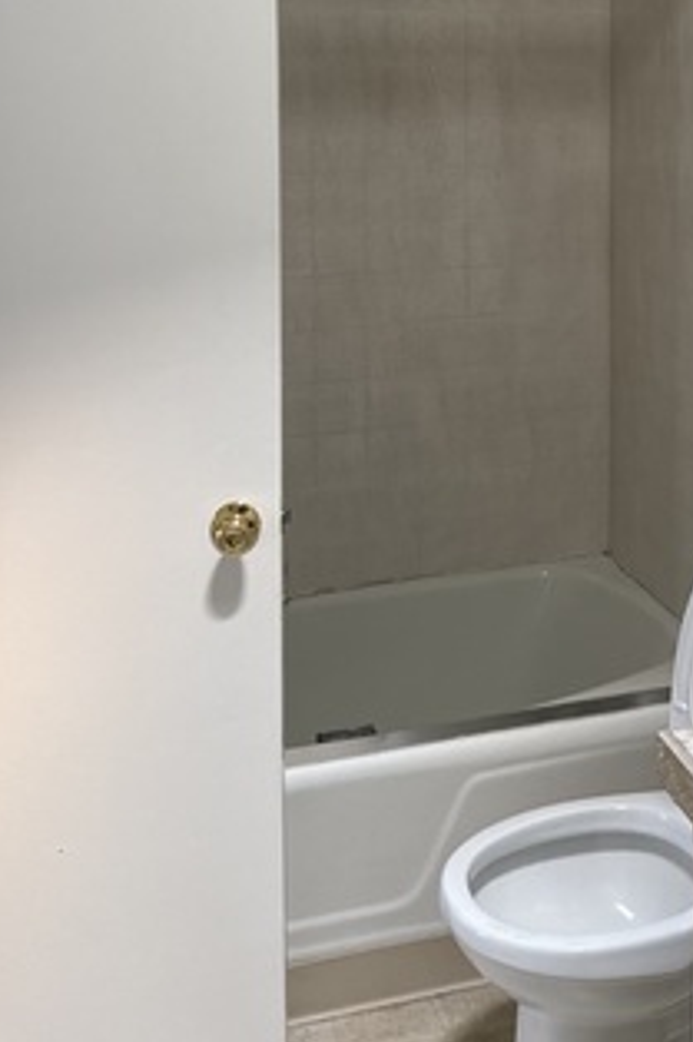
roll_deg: +0.1
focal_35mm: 53
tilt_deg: -4.1
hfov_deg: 24.9
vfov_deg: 35.9
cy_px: 164
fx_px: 1532
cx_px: 590
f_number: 1.78
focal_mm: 6.76
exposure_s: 1/112
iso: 200
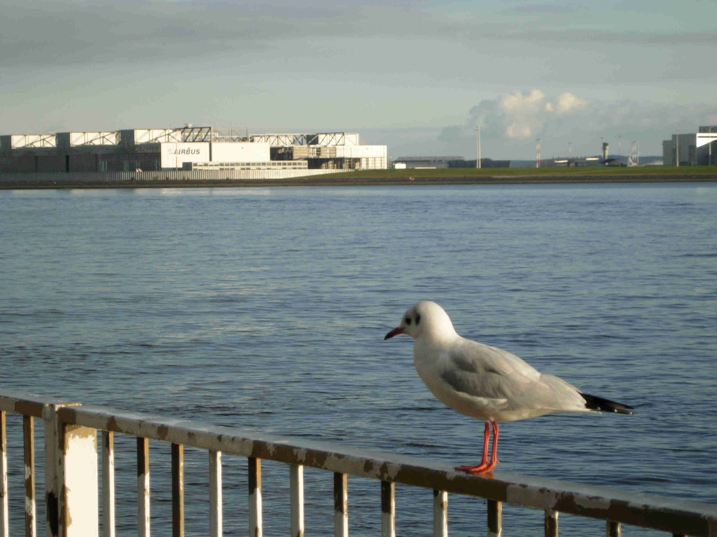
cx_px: 358
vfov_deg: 11.8
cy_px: 268
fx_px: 2610
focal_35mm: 126
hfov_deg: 15.6
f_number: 5.3
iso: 50
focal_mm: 26.3
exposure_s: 1/304
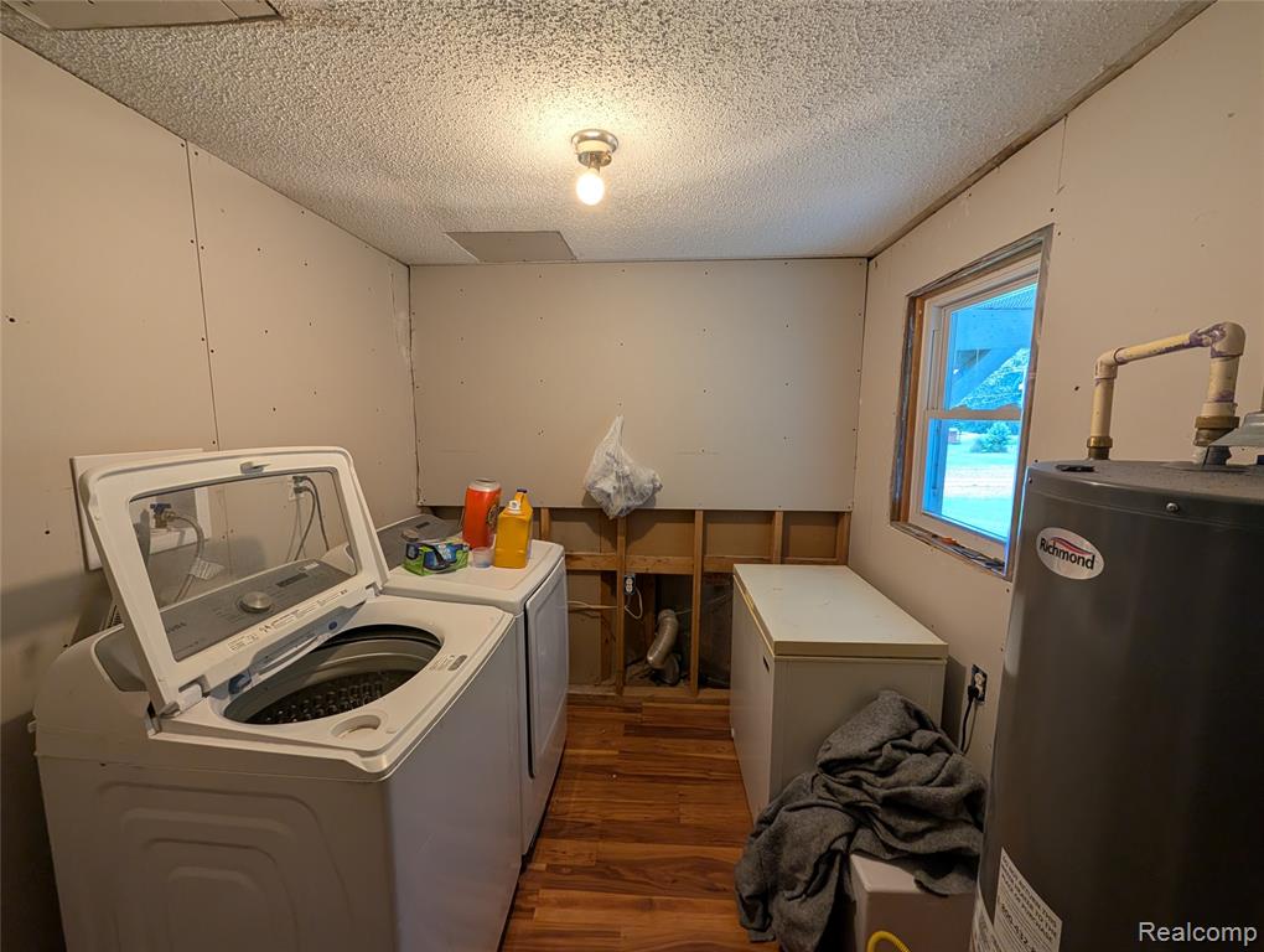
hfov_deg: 110.5
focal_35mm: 12
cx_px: 632
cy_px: 476
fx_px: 439
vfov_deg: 94.6
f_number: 1.7
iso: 55
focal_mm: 2.02
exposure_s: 1/60
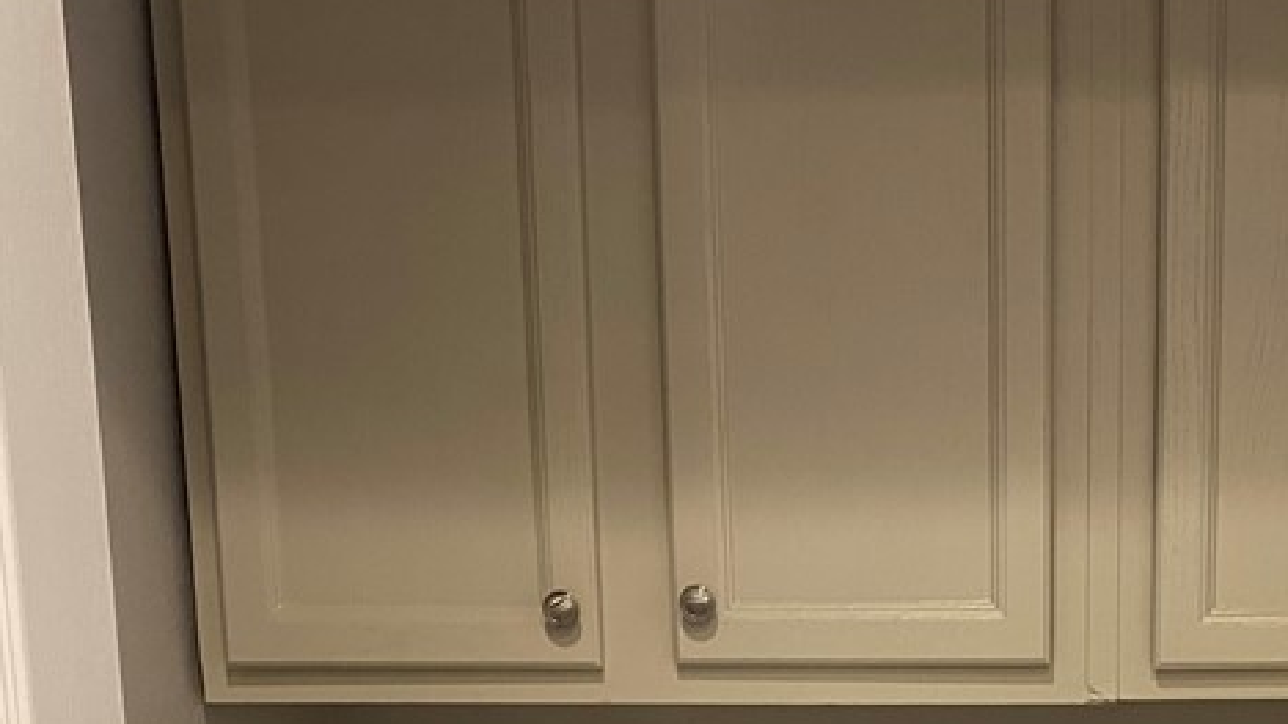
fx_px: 2117
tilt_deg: -12.3
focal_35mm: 62
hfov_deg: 33.0
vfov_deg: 17.7
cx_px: 1007
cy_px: 1027
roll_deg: +0.2
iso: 160
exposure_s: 1/60
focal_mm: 4.25
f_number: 1.8
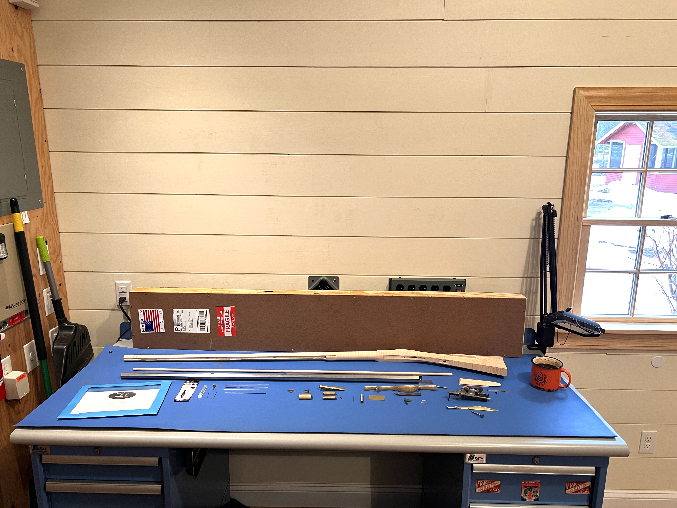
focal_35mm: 26
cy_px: 254
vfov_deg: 53.1
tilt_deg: -12.9
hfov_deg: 67.3
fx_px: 508
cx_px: 338
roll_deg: -0.6
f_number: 1.5
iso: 100
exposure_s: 1/60
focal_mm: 5.7
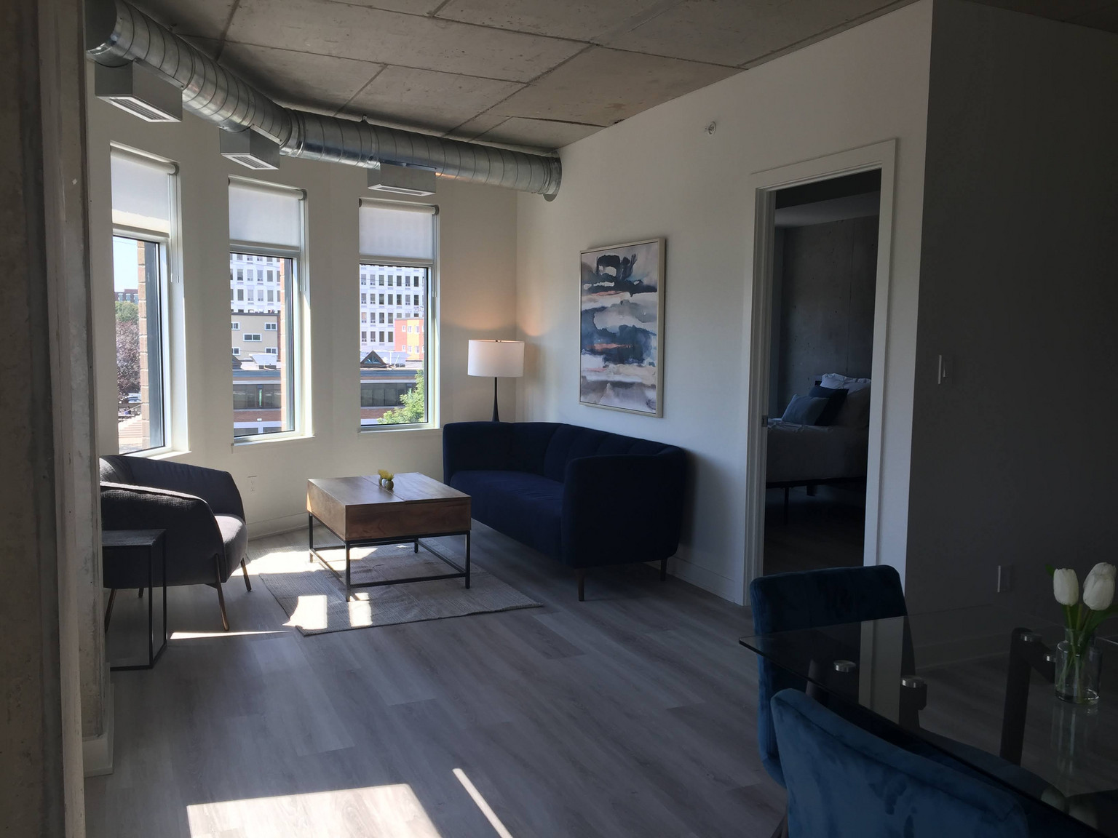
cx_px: 559
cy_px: 419
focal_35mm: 29
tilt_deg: -5.1
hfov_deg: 61.7
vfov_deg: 48.2
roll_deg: -0.5
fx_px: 937
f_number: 2.2
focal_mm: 4.15
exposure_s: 1/186
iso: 32
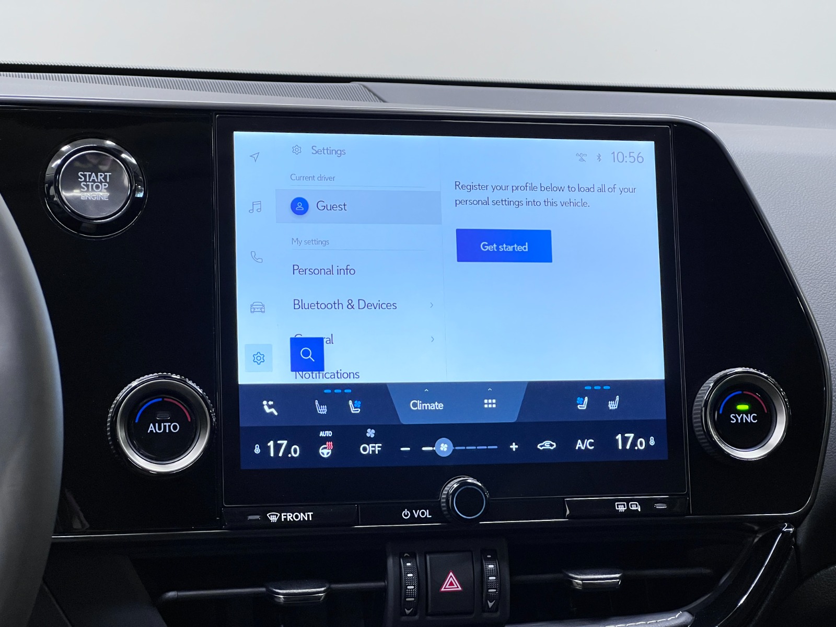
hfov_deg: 25.3
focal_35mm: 77
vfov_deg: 19.1
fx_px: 1860
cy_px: 314
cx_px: 418
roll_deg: -1.5
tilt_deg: -5.8
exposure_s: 1/60
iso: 160
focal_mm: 9
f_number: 2.8
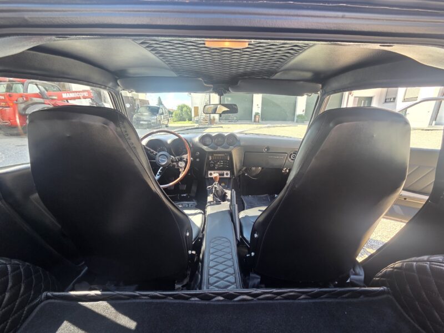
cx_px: 222
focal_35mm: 13
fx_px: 167
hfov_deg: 106.2
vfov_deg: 89.9
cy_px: 166
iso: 64
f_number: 2.2
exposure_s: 1/100
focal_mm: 2.2
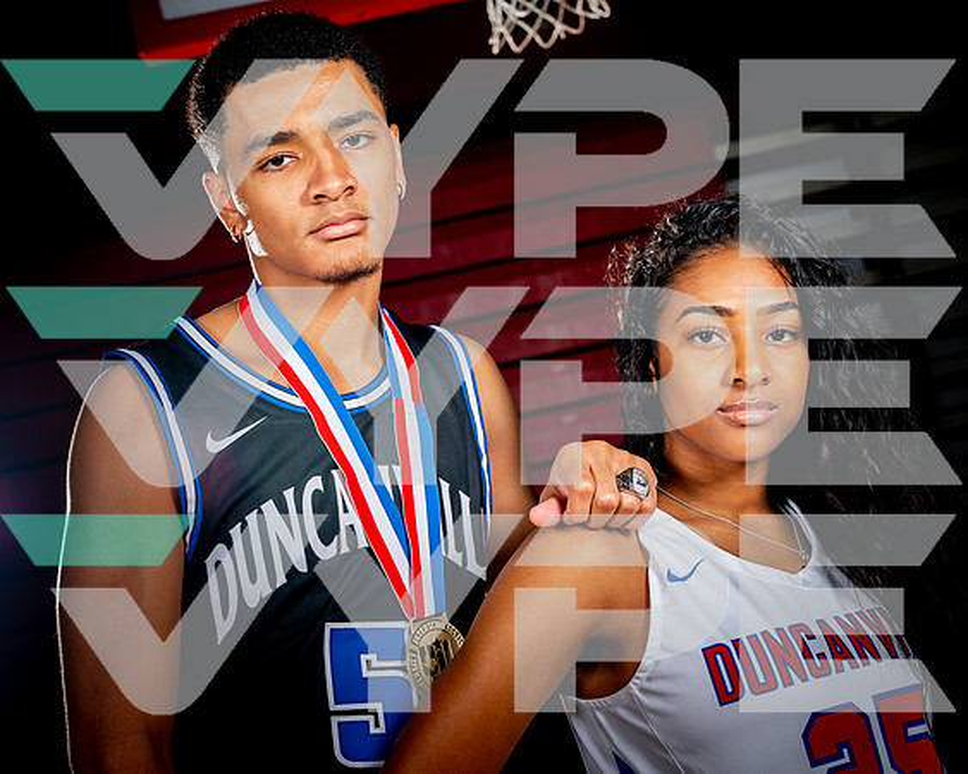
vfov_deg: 26.5
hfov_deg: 32.8
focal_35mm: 57
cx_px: 493
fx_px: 1644
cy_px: 404
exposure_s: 1/125
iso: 100
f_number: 5.6
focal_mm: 48
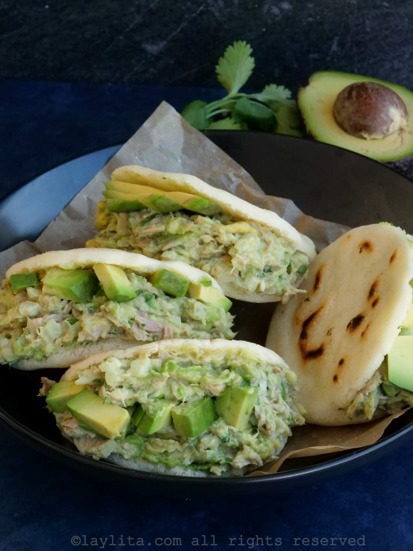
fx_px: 1464
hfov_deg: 16.1
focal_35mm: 92
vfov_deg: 21.3
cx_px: 206
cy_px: 276
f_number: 13
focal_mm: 46
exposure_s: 1/100
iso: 2500
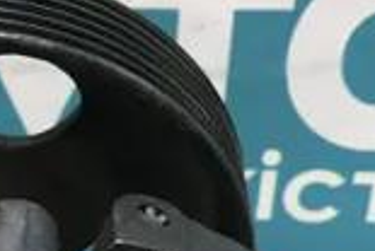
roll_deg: +1.7
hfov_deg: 16.8
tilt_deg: -34.2
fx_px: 1252
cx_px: 27
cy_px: 326
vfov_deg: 11.2
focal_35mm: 120
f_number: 1.8
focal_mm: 3.99
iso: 40
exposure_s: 1/33
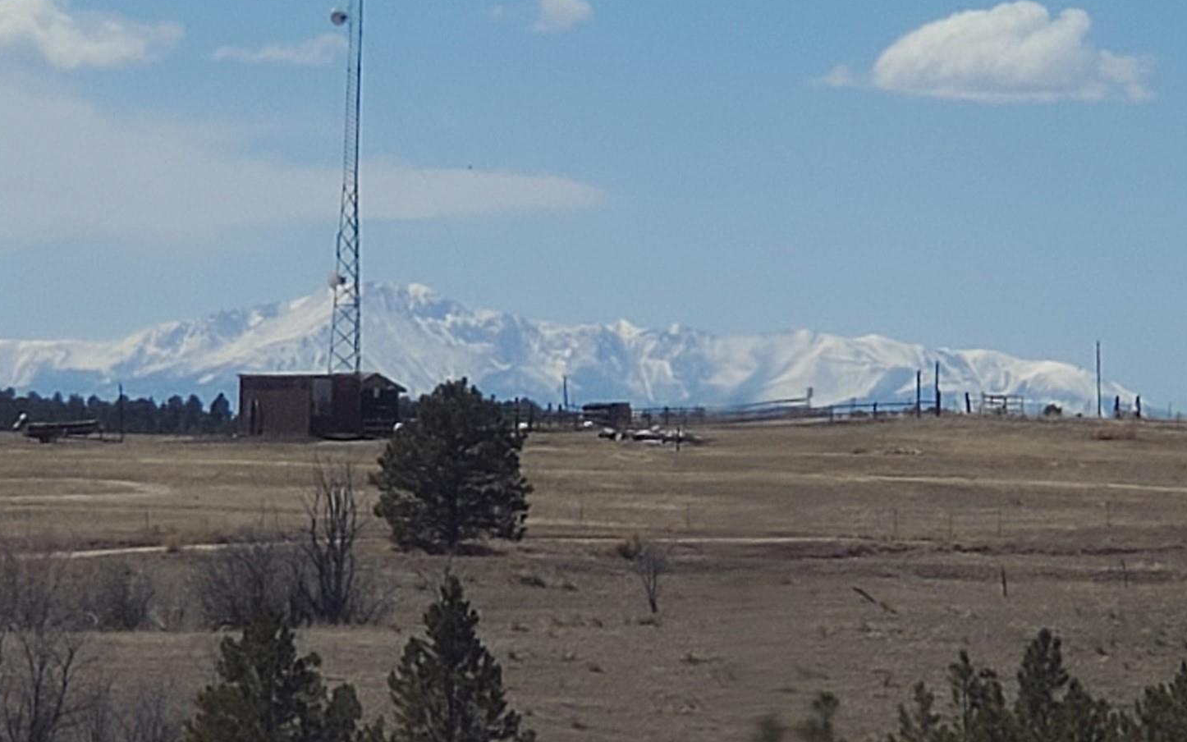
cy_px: 421
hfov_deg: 33.5
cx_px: 572
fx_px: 1973
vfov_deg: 21.3
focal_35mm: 61
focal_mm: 6
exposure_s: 1/419
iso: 50
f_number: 2.4
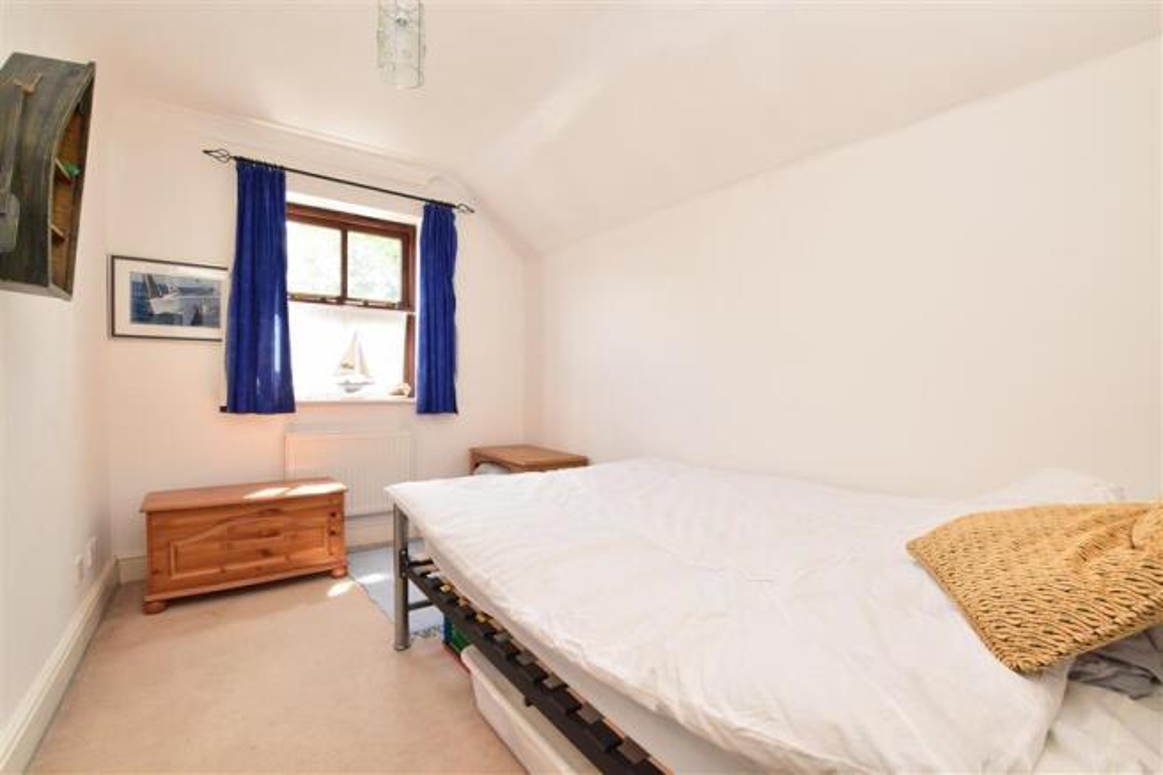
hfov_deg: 100.4
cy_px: 388
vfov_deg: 77.3
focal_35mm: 15
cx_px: 582
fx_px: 484
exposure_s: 1/15
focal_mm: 10
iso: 250
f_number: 11
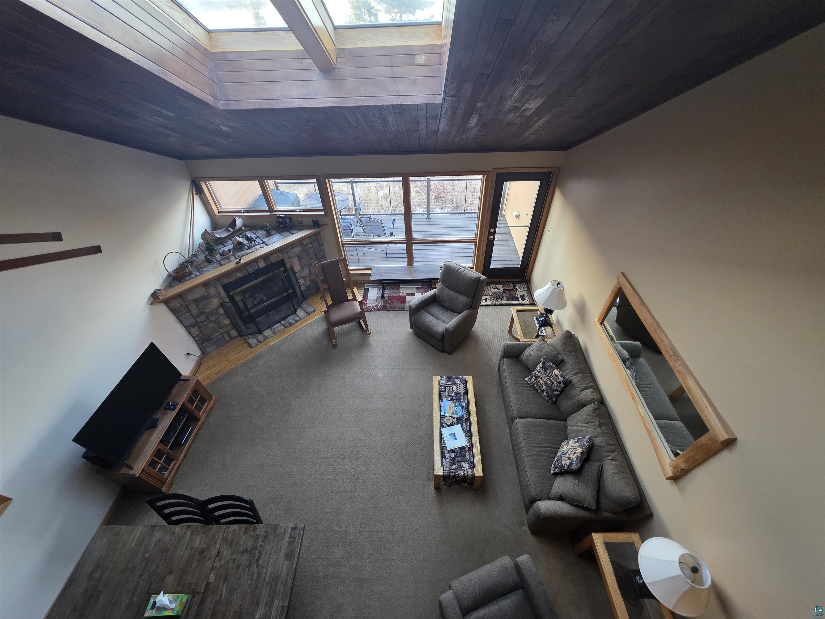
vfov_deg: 89.9
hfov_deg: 106.2
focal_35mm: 13
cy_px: 310
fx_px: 310
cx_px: 412
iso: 320
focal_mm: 2.2
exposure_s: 1/60
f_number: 1.9
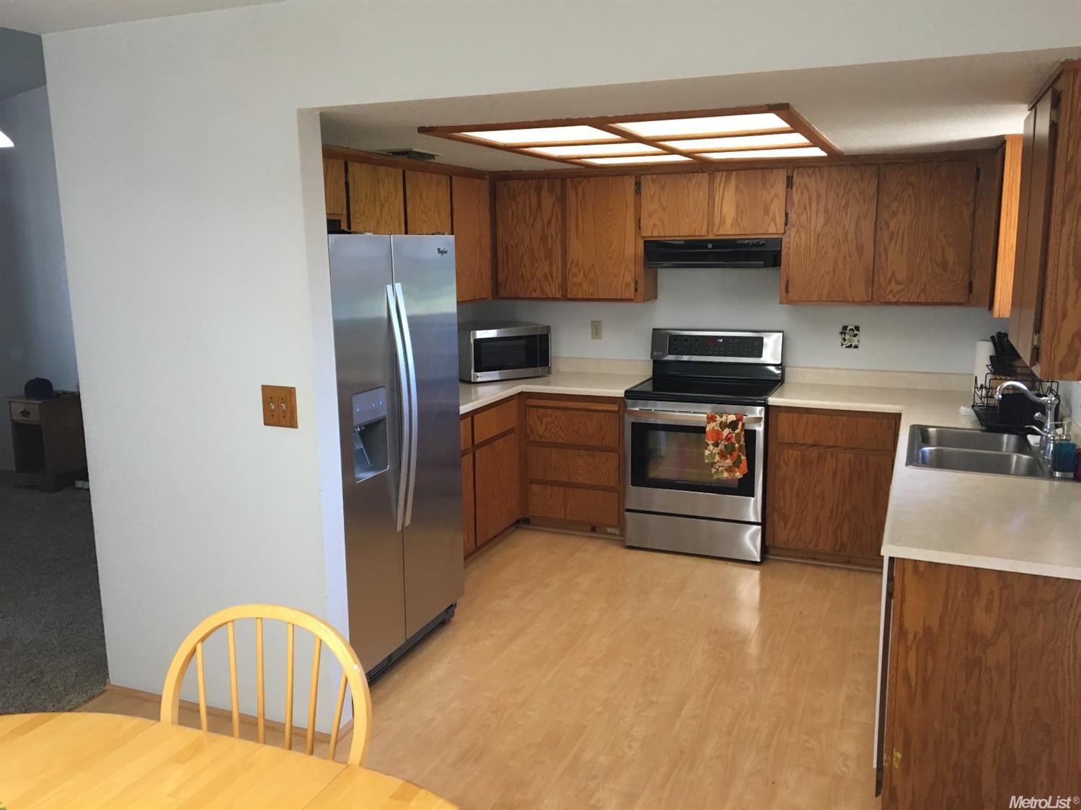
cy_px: 405
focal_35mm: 29
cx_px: 540
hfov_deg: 61.7
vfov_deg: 48.2
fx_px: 905
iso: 100
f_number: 2.2
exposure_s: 1/30
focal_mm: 4.15
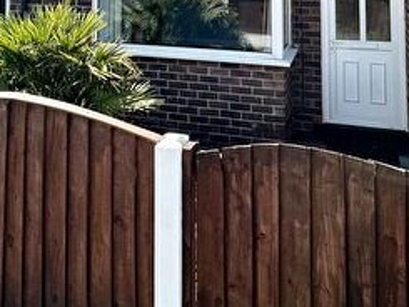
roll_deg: -0.1
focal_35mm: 40
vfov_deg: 29.7
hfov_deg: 46.7
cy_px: -79
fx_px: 473
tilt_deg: +3.4
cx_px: 222
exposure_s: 1/438
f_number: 2.2
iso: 40
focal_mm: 2.22
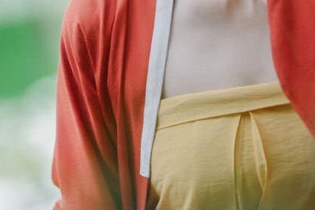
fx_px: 4970
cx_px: 63
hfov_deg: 3.6
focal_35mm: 568
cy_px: -73
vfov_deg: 2.4
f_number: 2.2
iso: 100
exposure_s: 1/125
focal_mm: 200
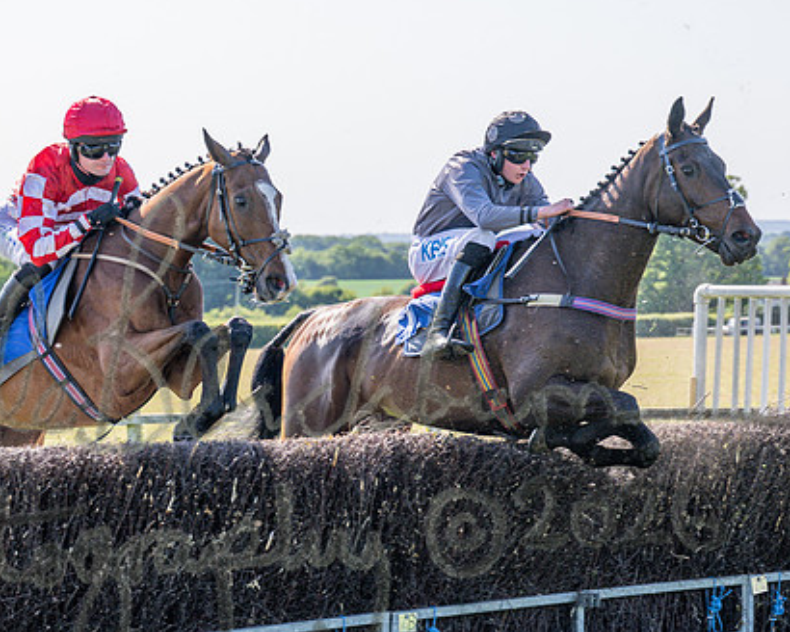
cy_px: 327
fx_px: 2852
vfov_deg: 12.6
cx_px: 360
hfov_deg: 15.8
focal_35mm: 122
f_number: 4
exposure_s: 1/1600
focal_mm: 70
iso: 200
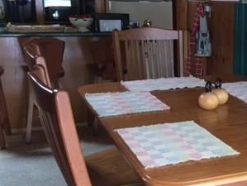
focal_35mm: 62
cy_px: 106
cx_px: 237
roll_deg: -1.6
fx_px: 443
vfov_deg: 23.7
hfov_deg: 29.4
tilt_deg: -12.9
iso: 100
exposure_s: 1/30
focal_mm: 4.15
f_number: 2.2
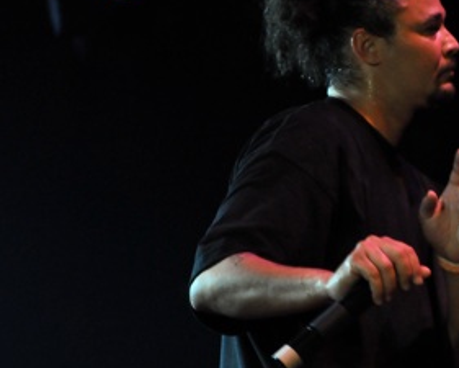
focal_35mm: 188
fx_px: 2553
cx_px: 395
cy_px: 201
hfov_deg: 10.2
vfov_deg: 8.2
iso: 2000
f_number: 2.8
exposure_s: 1/200
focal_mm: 75
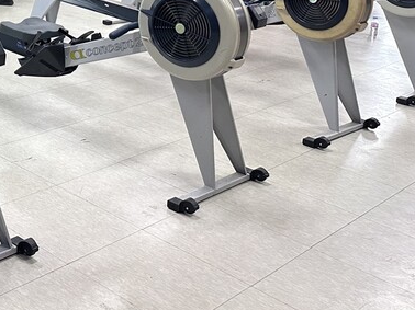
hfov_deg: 27.1
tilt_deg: -7.1
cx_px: -111
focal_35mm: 61
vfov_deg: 22.1
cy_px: -69
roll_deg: -1.9
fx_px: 731
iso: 160
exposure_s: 1/120
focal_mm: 6.86
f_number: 1.78
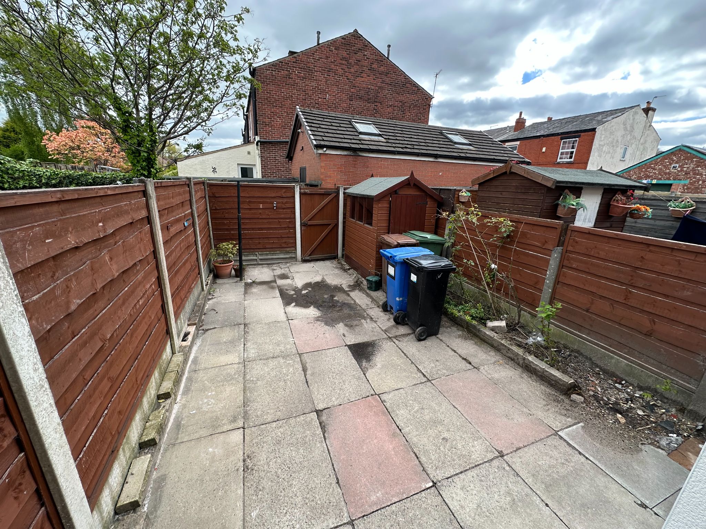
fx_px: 286
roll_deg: -2.8
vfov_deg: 85.7
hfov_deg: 102.1
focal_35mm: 14
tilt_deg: -16.7
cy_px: 264
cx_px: 353
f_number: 2.2
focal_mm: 2.22
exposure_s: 1/433
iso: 40
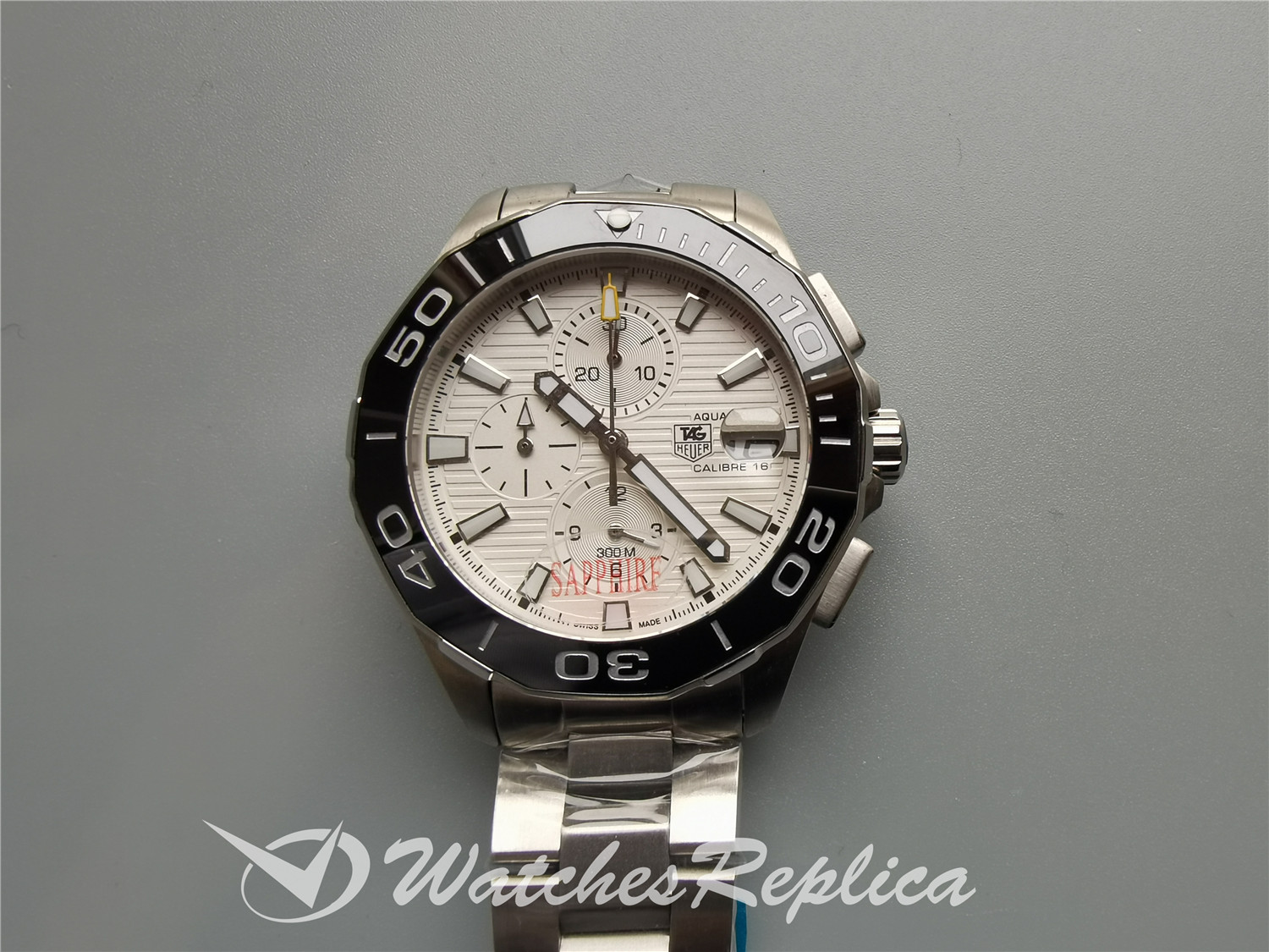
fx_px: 953
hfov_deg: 67.3
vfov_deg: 53.1
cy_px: 476
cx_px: 634
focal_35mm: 26
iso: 80
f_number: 2.2
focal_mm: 2.26
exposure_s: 1/100
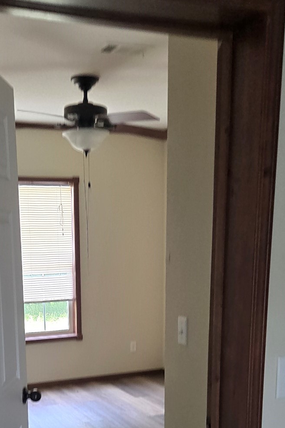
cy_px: 367
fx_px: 594
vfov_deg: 37.5
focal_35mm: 50
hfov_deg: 27.0
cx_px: 132
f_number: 1.8
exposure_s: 1/120
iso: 250
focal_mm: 5.4
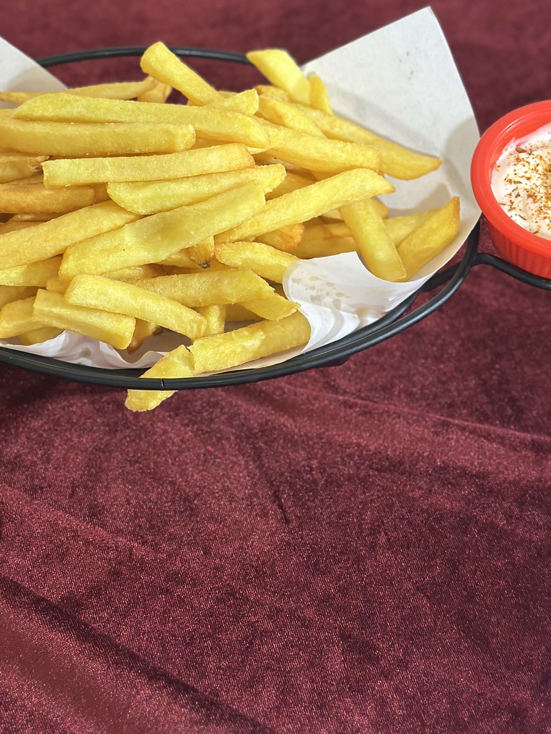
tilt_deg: -55.7
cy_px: 268
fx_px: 1443
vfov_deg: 28.4
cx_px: 192
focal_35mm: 68
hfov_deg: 21.5
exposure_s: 1/50
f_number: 1.78
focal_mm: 6.86
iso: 200
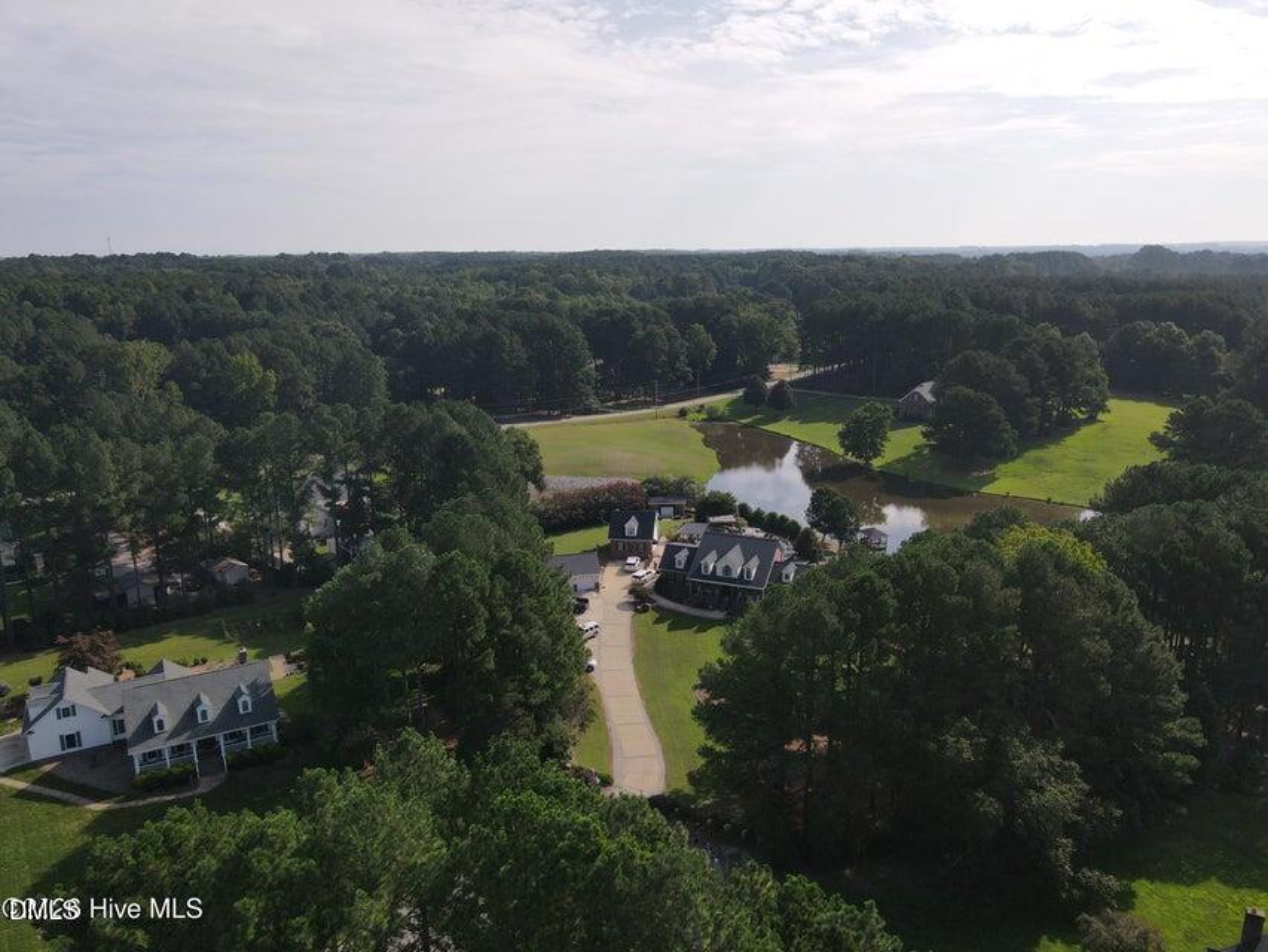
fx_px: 879
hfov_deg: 71.6
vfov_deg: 56.8
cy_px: 476
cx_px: 634
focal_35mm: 24
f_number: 2.8
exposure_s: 1/1000
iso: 100
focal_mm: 4.5
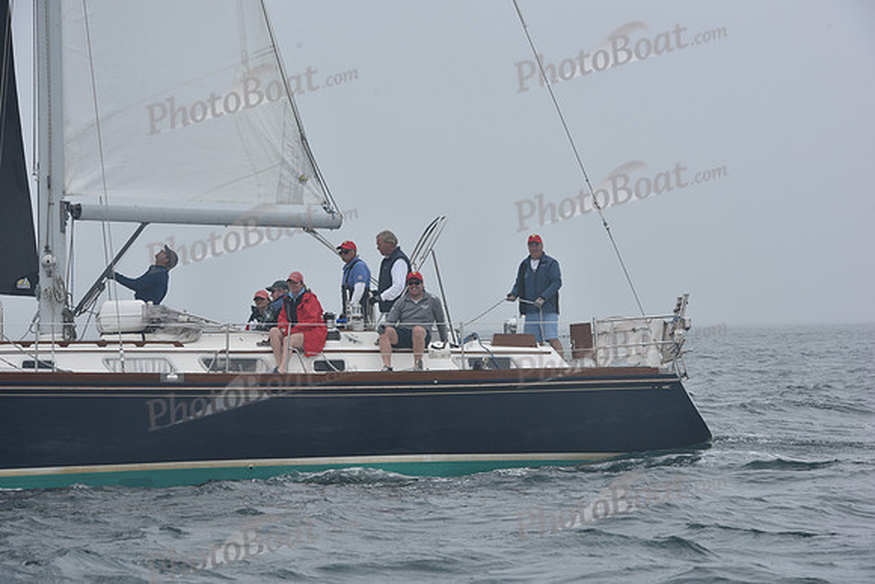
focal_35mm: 140
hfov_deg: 14.7
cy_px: 292
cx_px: 438
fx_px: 3403
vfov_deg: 9.8
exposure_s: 1/800
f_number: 10
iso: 250
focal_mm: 140
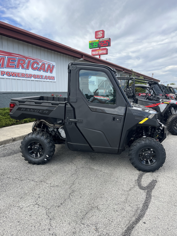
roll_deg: -0.8
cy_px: 118
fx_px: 177
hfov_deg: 53.1
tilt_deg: -6.5
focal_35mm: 26
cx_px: 88
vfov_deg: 67.3
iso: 50
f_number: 1.6
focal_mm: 5.1
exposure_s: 1/1600
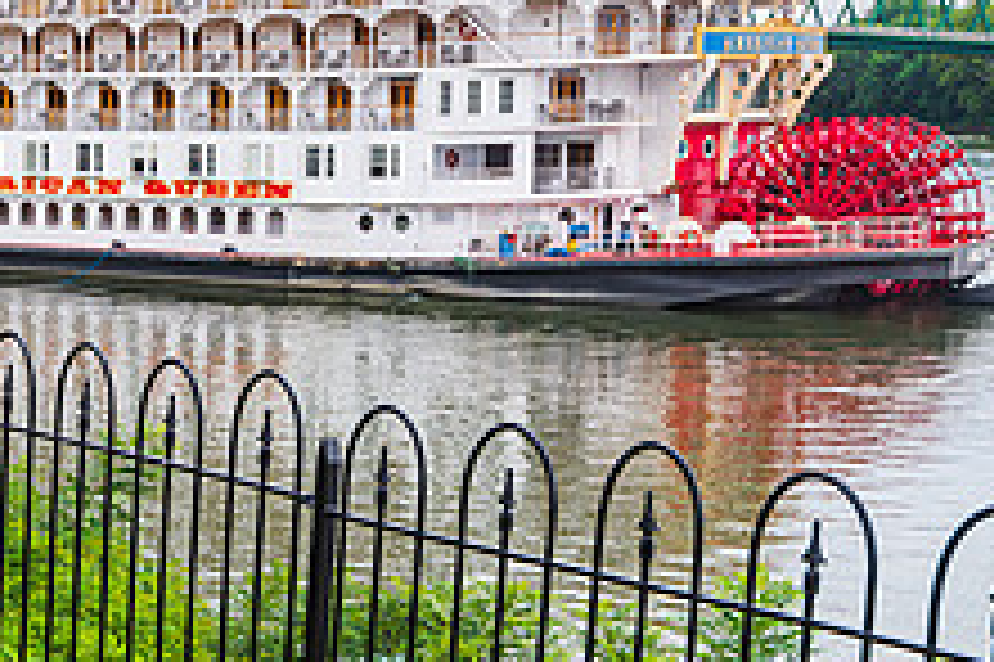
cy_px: 489
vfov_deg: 16.0
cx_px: 54
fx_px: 2345
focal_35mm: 85
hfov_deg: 23.2
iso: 160
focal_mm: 32
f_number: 13
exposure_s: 1/60
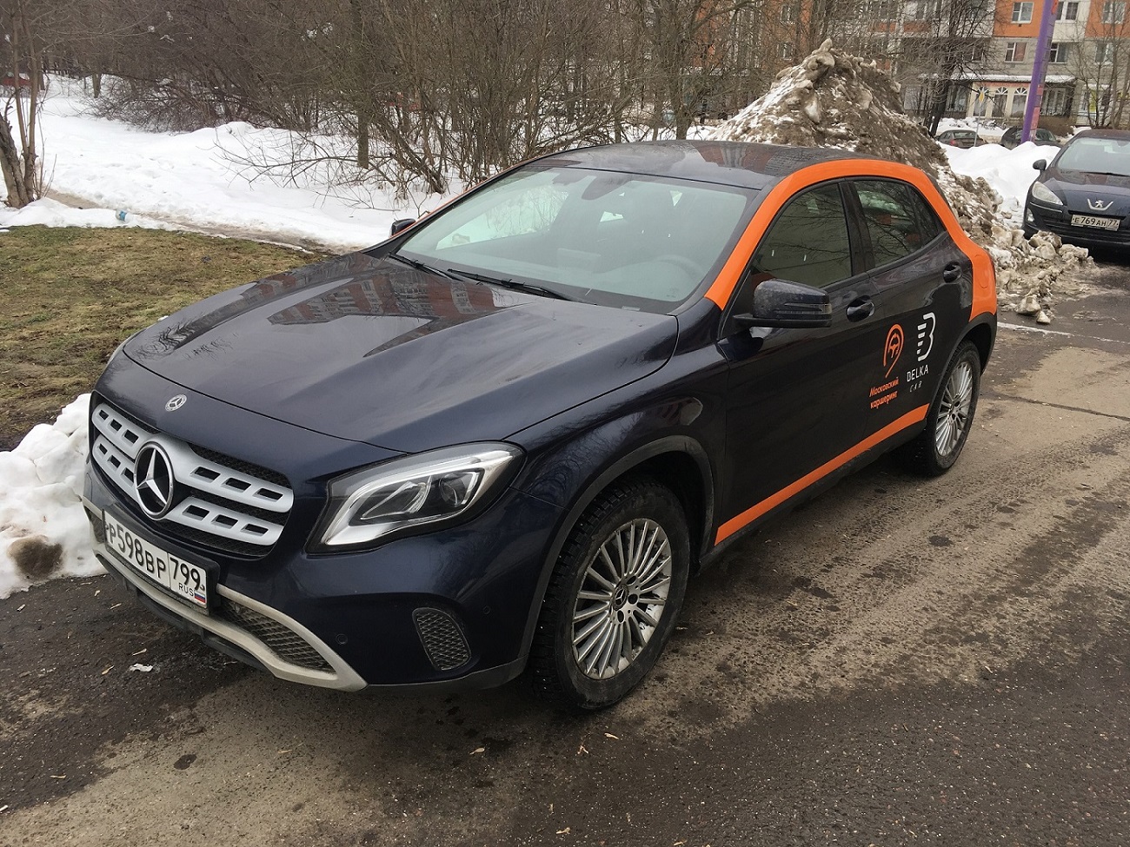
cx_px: 565
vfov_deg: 48.2
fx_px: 947
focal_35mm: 29
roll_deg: -1.5
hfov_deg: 61.7
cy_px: 424
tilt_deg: -18.7
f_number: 2.2
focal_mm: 4.15
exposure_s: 1/342
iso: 25
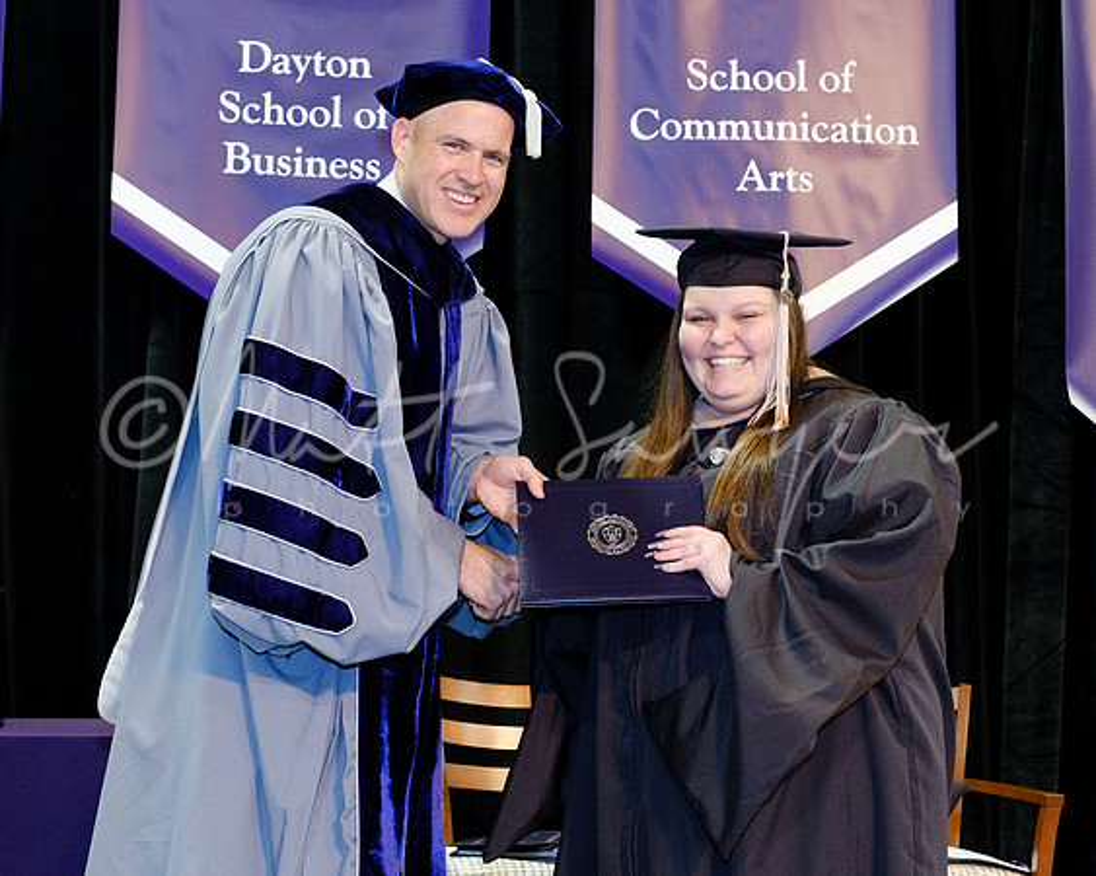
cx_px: 554
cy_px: 477
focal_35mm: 62
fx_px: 2002
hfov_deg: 30.6
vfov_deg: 24.7
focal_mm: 26.6
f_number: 4
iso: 1600
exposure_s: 1/125
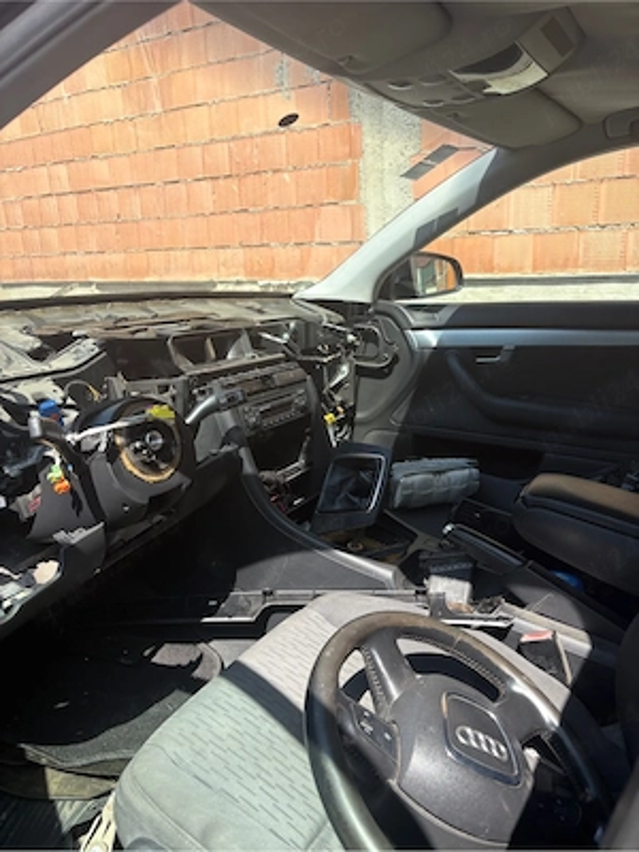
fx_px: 640
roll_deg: +1.6
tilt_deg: -14.4
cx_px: 320
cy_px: 426
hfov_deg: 53.1
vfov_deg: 67.3
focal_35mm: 26
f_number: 1.6
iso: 50
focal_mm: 5.96
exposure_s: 1/1016
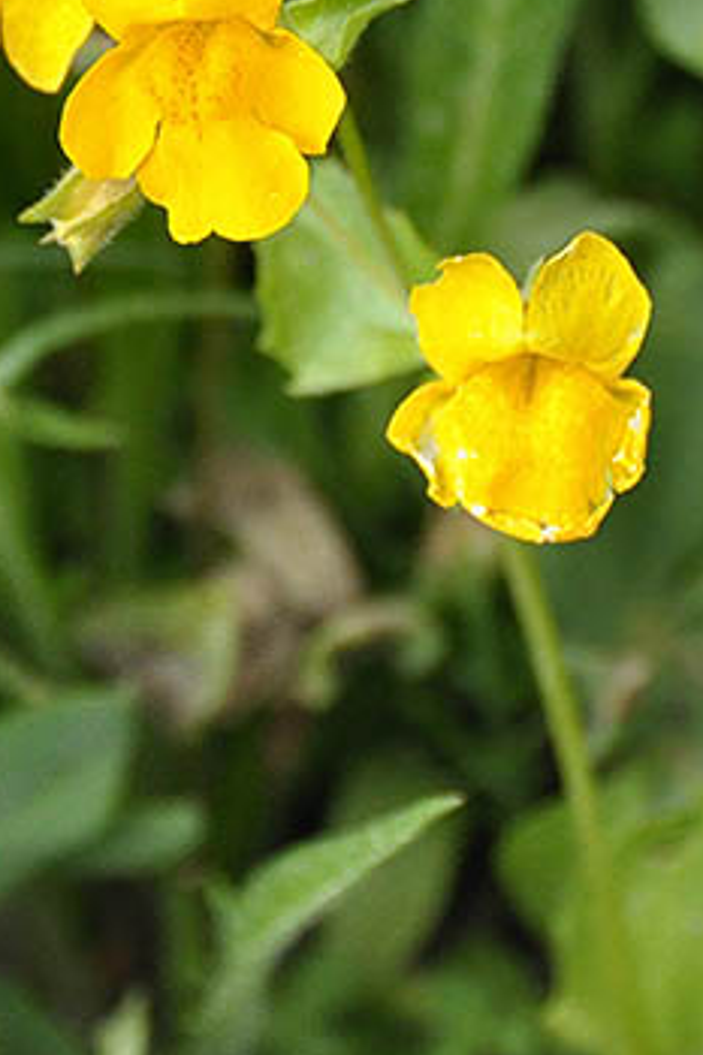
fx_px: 7916
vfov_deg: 7.6
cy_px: 139
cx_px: 324
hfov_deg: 5.1
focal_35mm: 270
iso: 800
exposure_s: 1/30
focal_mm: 90
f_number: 8
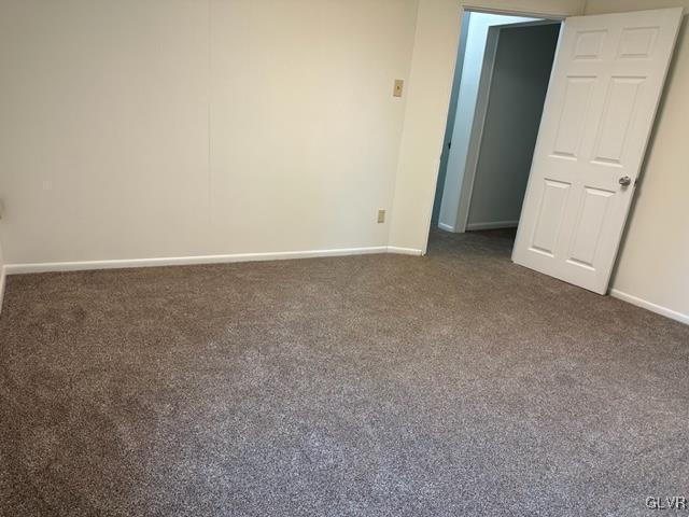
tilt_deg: -17.8
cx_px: 344
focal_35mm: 24
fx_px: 478
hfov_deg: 71.6
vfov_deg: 56.8
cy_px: 258
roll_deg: -5.9
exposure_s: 1/60
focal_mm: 6.86
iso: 160
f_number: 1.78
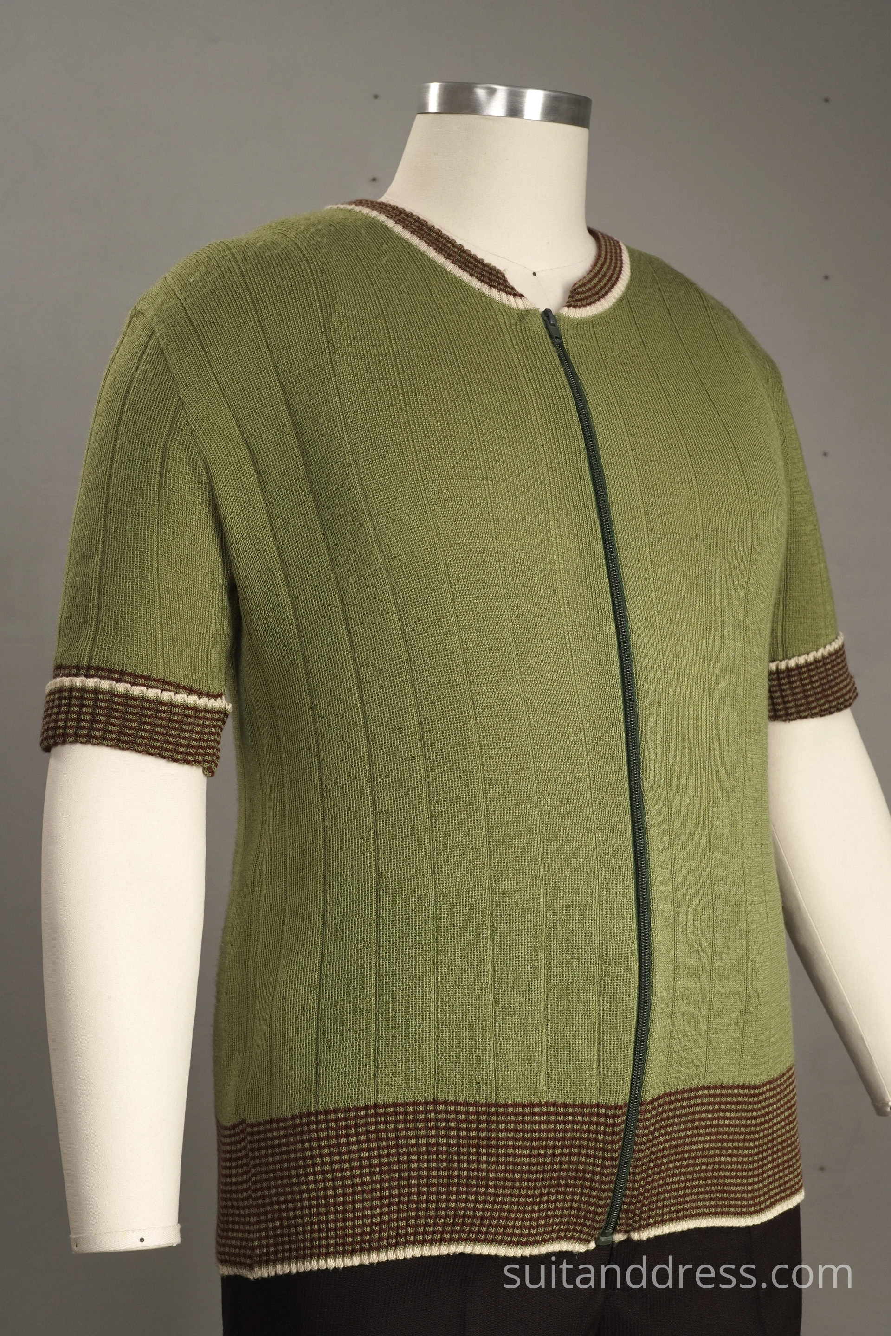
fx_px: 1782
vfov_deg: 41.1
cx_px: 446
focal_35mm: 48
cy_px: 668
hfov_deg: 28.1
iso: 400
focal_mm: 32
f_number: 7.1
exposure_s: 1/60
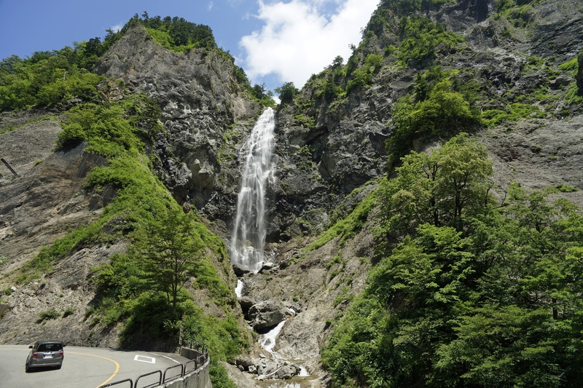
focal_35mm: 20
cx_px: 292
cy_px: 194
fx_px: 324
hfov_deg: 84.0
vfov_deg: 61.9
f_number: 8
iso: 100
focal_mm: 20
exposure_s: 1/125
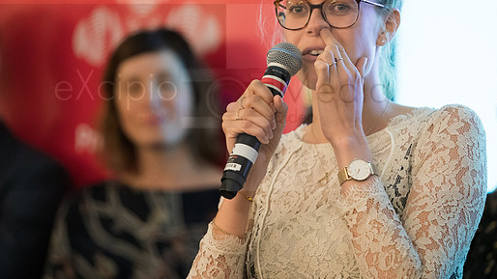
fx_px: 3360
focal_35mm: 255
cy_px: 112
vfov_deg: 4.8
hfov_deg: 8.5
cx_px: 228
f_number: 2.8
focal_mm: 200
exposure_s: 1/100
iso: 6400
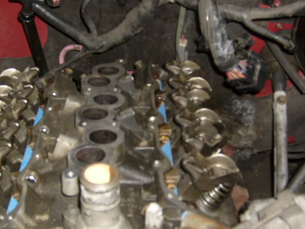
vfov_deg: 28.0
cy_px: 111
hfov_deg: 36.8
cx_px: 139
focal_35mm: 52
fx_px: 458
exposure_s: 1/45
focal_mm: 5.8
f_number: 2.8
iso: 100
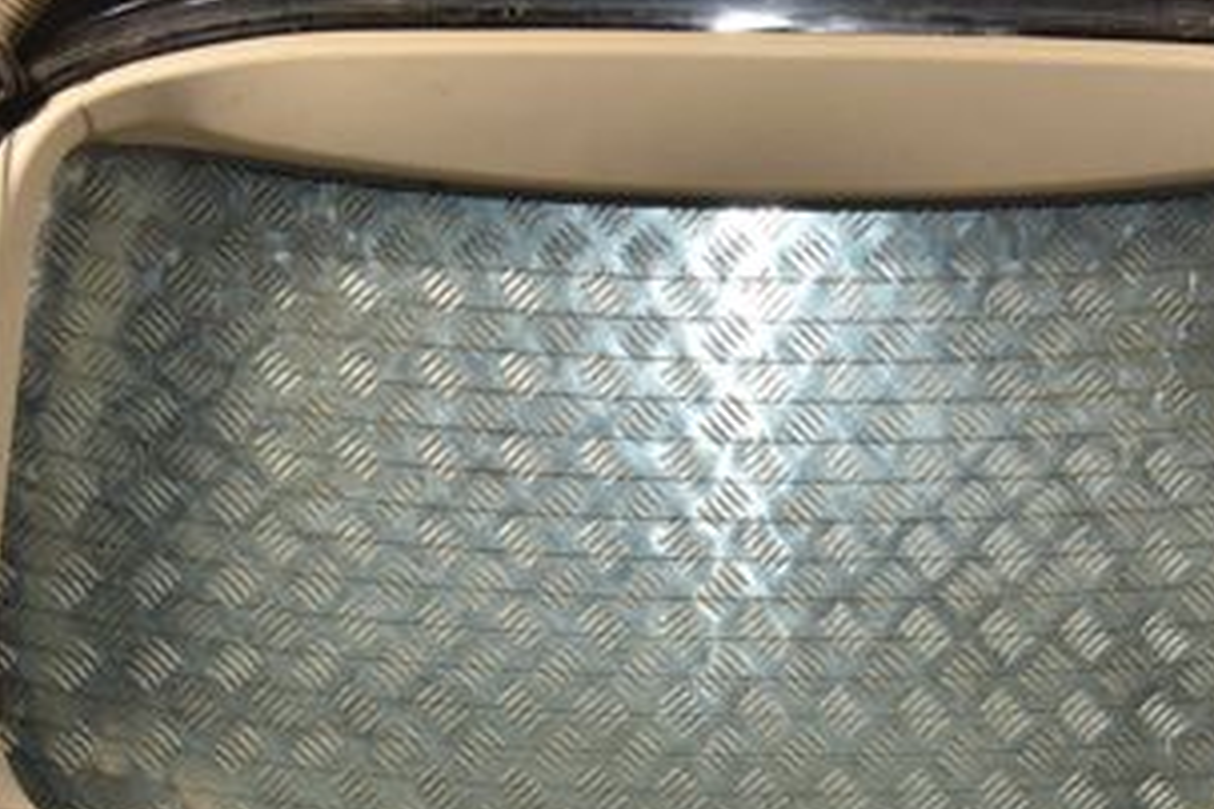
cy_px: 565
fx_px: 2563
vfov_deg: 17.9
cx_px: 825
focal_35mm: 76
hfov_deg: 26.5
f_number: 8
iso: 800
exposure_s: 1/200
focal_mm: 24
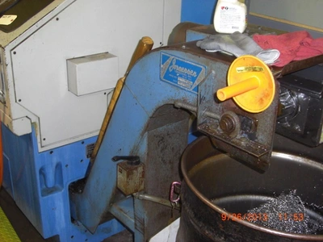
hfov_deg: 40.4
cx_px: 162
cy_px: 121
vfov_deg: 30.9
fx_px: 439
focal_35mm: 47
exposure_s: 1/60
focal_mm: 7.6
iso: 200
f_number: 3
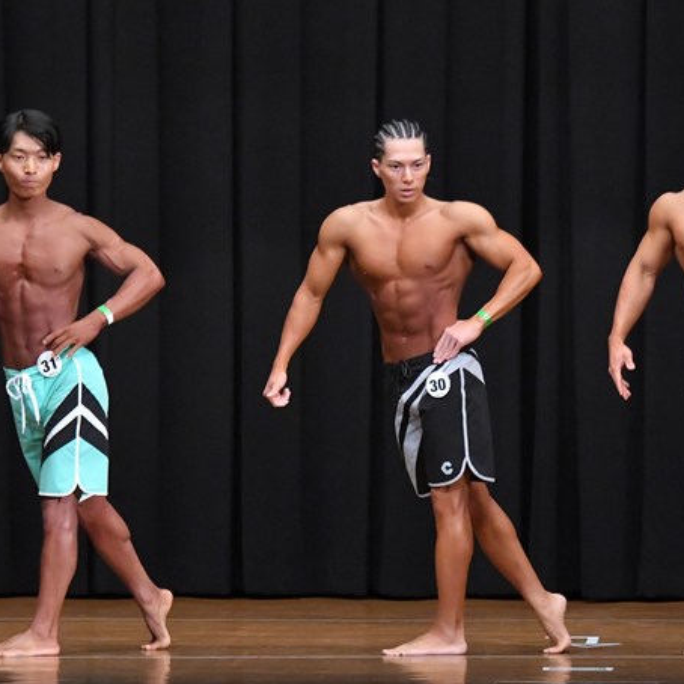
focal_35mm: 293
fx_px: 6550
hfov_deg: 6.0
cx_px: 383
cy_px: 351
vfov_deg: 6.0
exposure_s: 1/400
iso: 8000
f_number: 5.6
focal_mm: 135
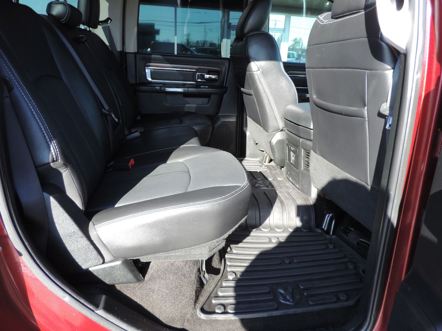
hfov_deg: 71.6
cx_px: 221
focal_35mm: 24
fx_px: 306
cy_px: 166
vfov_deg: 56.8
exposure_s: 1/60
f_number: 3
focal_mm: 4.3
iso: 80
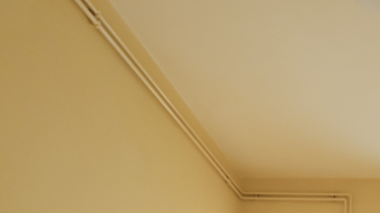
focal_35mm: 42
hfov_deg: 41.0
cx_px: 395
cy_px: 351
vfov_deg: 21.7
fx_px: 423
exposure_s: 1/4
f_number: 4
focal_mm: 7
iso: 400
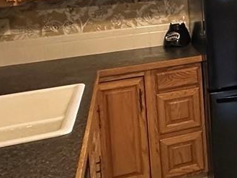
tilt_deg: -0.6
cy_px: -23
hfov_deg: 22.4
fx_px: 466
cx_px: 372
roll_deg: +2.1
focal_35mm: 68
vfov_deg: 20.5
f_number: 2.2
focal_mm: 2.22
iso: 320
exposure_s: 1/60
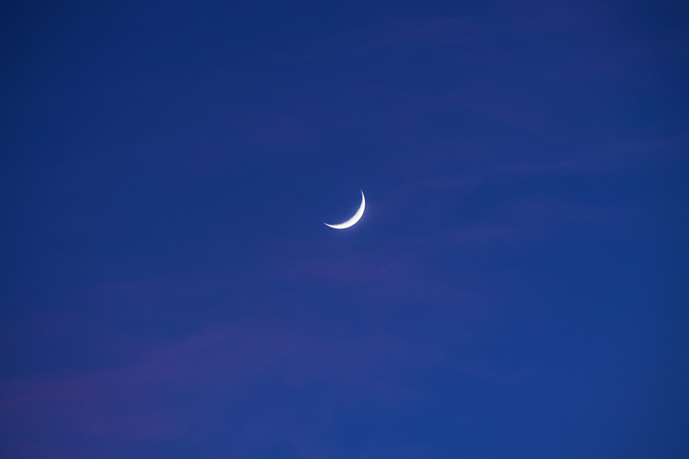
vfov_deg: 4.6
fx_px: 5741
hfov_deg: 6.9
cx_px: 344
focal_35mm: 300
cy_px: 230
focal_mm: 200
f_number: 7.1
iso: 400
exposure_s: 1/25
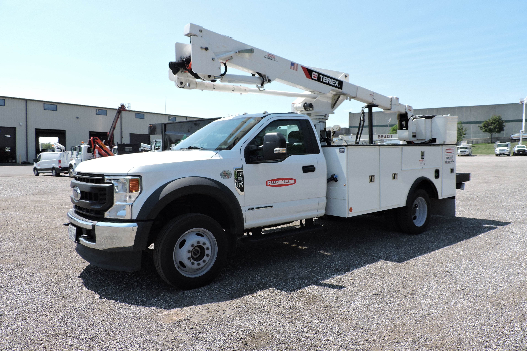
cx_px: 264
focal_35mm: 25
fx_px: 366
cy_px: 169
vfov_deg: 51.3
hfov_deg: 71.5
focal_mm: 4.3
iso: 100
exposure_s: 1/800
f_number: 3
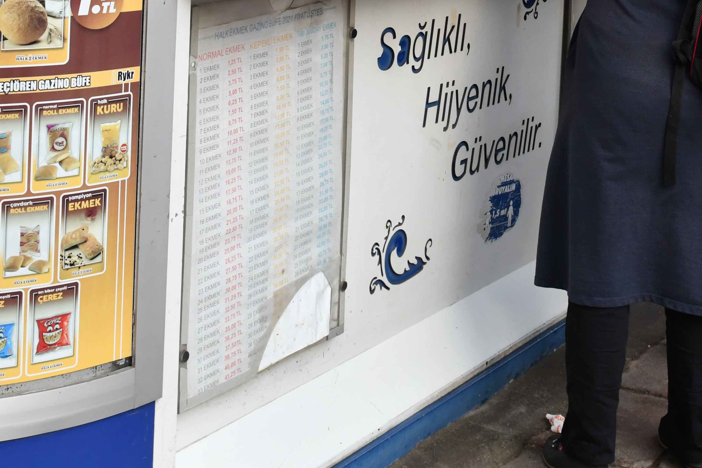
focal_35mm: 86
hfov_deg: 23.1
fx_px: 1677
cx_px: 623
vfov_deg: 15.3
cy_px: -103
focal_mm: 29
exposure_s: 1/125
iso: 1000
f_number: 9
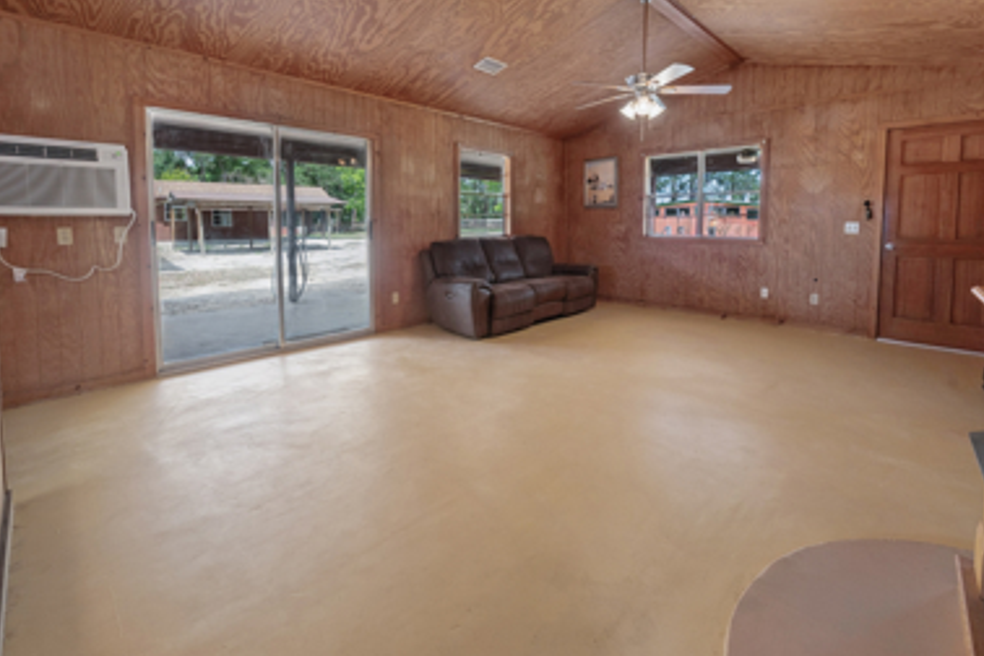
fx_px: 410
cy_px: 328
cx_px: 501
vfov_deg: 77.3
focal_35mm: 15
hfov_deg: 100.4
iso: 400
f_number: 8
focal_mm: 14
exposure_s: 1/100
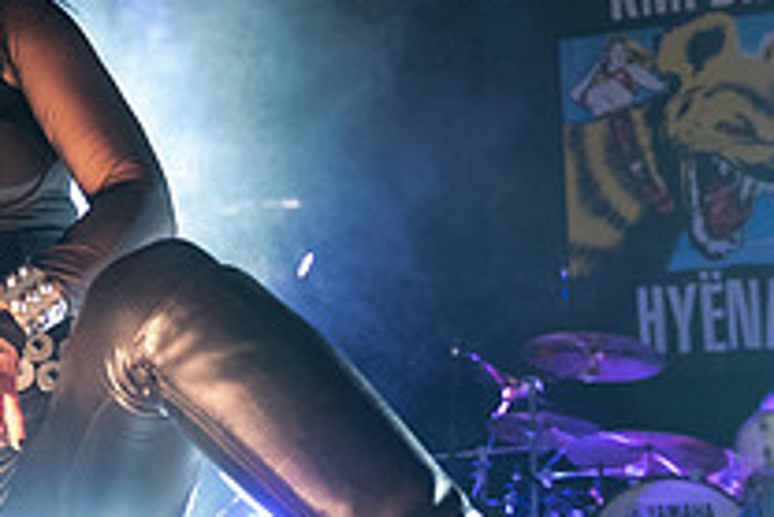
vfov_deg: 19.5
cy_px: 215
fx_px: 1506
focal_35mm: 70
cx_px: 335
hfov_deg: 28.8
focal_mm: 24
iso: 3200
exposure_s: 1/320
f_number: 3.2
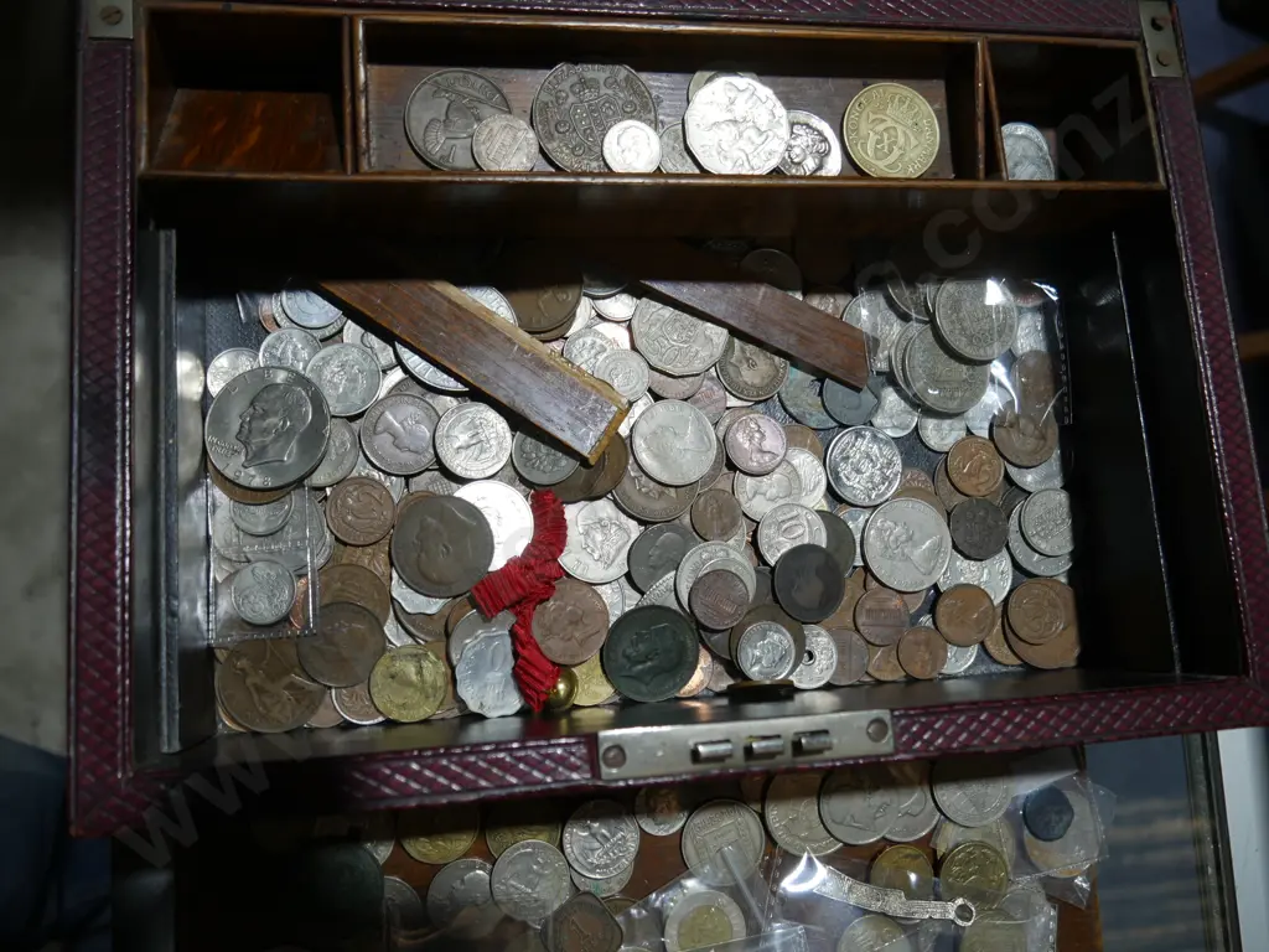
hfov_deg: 63.4
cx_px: 634
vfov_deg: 49.7
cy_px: 476
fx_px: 1026
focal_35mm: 28
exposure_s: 1/125
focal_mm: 14
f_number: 3.5
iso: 200
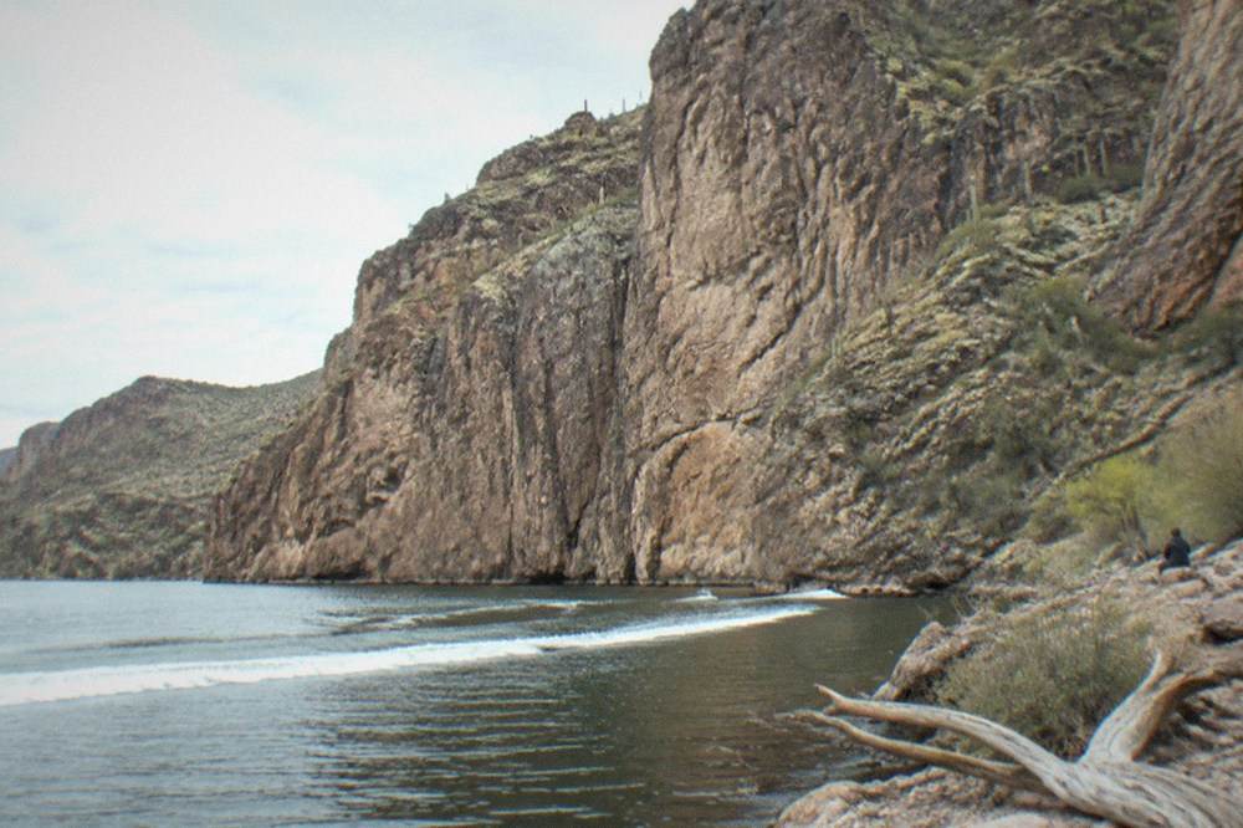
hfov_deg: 54.5
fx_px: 1208
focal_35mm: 35
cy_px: 414
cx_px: 622
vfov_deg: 37.8
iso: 400
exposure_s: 1/250
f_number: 9
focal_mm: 35
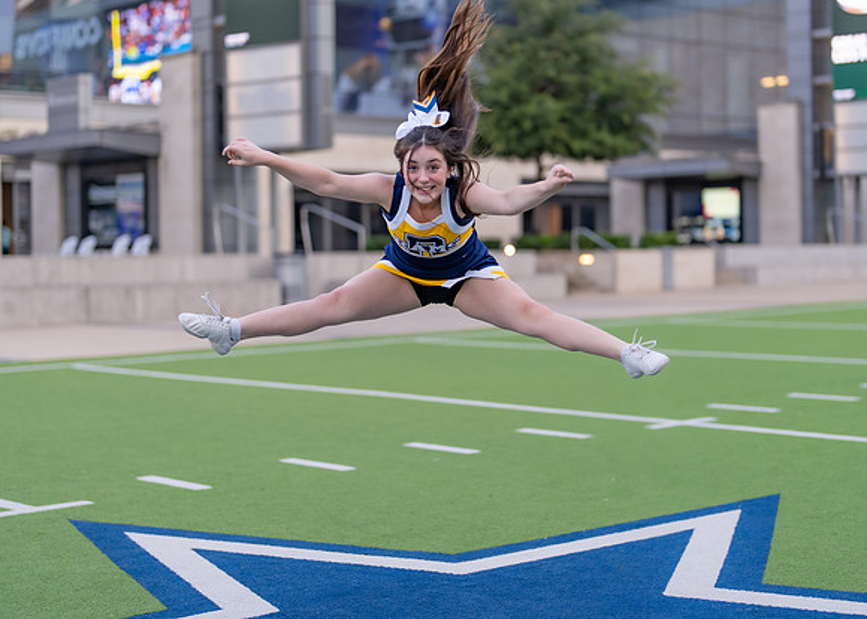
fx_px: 1670
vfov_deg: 21.0
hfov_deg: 29.1
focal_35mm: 68
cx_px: 451
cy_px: 273
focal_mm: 50
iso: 200
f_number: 1.2
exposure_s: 1/1250
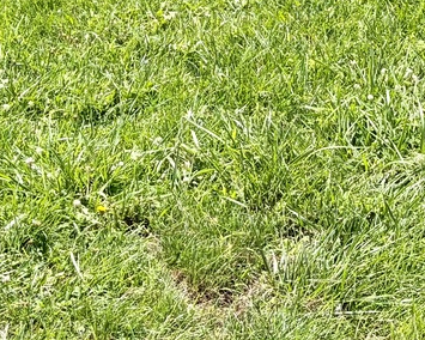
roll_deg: +1.9
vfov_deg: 13.5
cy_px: -257
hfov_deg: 18.6
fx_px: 1296
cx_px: 205
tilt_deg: -6.8
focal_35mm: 103
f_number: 1.6
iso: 64
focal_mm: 5.96
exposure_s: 1/1751
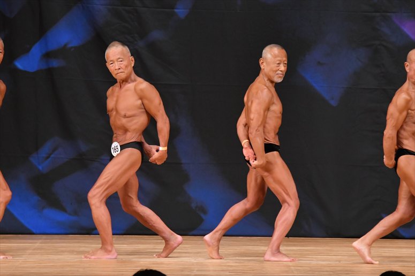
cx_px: 208
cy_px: 138
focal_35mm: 300
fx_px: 3457
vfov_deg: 4.6
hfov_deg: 6.9
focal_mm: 200
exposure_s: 1/400
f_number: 5.6
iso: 5000
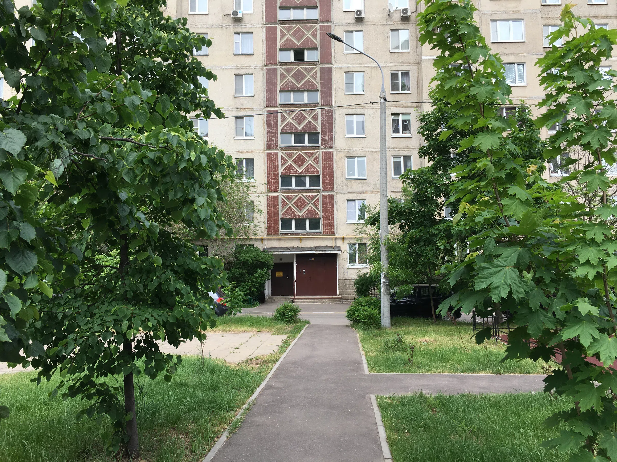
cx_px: 308
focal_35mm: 29
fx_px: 517
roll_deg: -0.4
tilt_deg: +5.5
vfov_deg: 48.2
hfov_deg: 61.7
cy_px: 231
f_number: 2.2
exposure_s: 1/761
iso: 25
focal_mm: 4.15
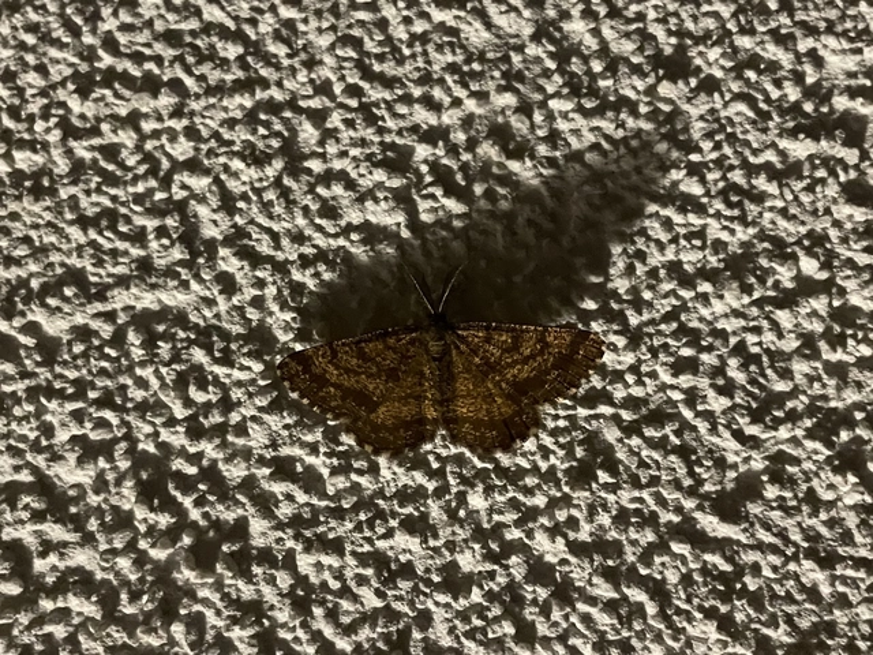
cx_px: 436
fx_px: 656
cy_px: 328
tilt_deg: +83.0
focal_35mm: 26
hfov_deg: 67.3
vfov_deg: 53.1
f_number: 1.6
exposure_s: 1/30
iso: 1000
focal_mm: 4.2
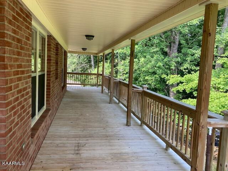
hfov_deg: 63.4
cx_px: 114
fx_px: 184
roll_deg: -2.5
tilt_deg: -5.3
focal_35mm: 28
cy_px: 86
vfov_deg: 49.7
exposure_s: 1/122
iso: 25
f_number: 1.8
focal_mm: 3.99
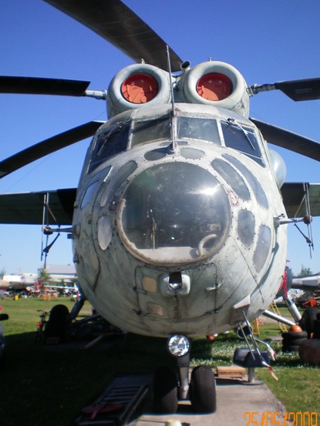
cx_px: 166
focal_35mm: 44
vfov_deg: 42.9
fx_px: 542
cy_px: 223
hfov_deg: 32.9
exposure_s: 1/500
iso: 64
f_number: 4.6
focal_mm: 6.3
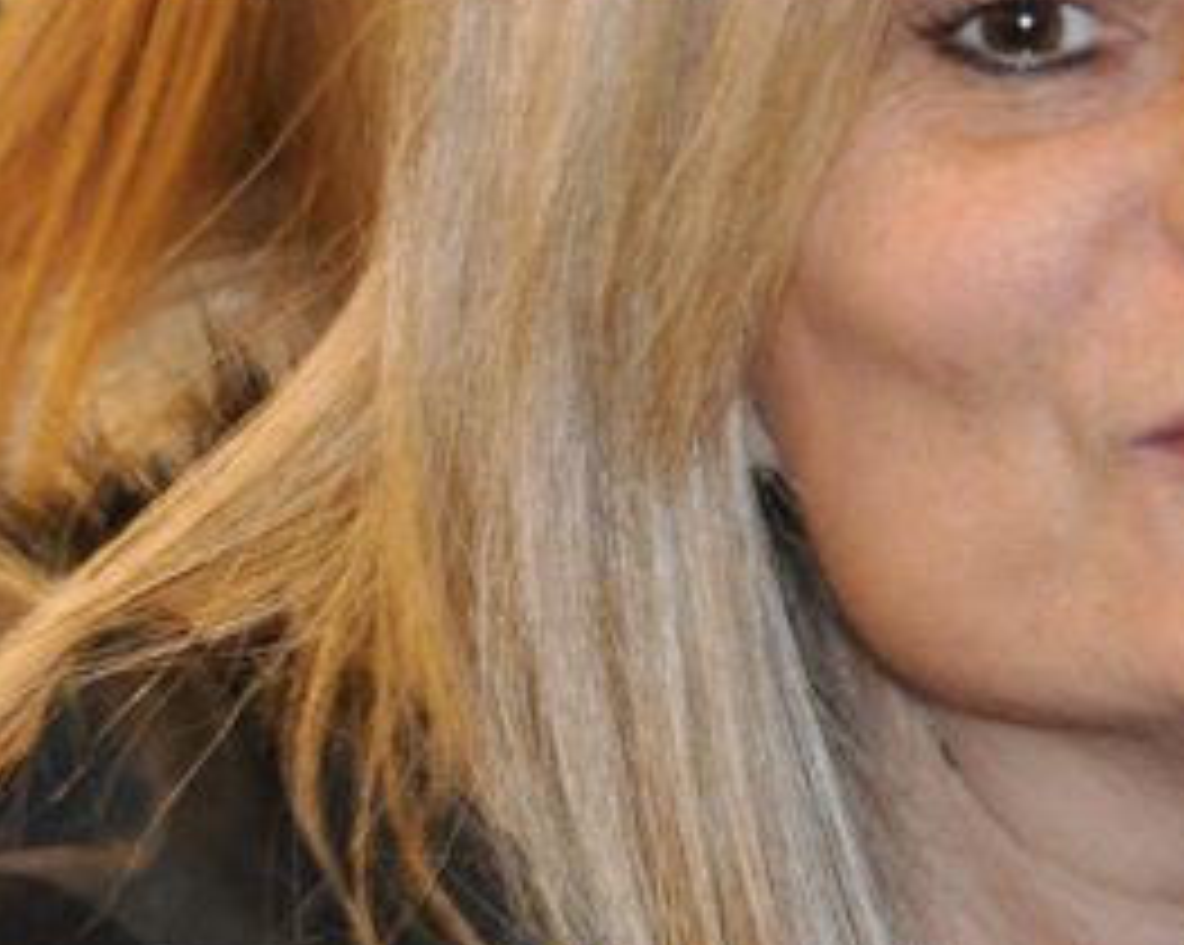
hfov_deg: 8.2
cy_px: 333
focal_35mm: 233
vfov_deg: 6.6
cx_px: 1252
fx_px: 8159
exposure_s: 1/60
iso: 800
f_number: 4.5
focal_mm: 34
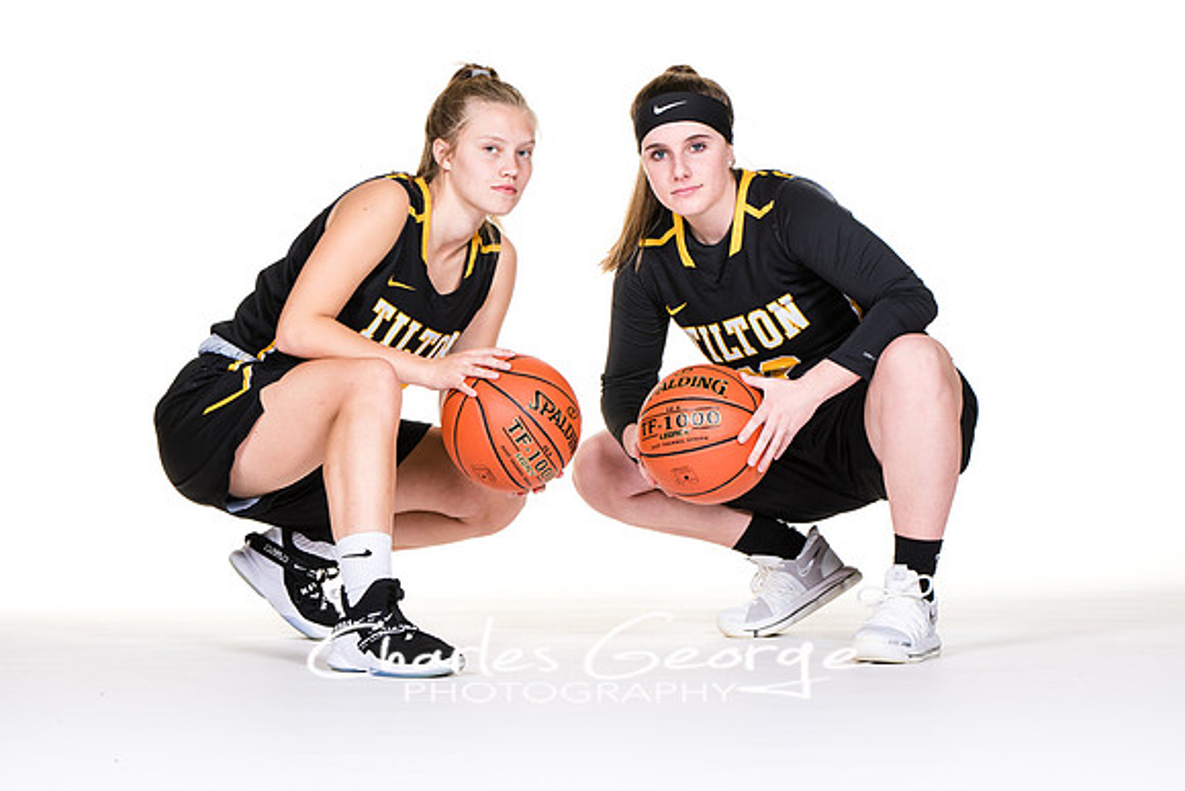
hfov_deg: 12.2
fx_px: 5534
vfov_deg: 8.2
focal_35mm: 168
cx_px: 581
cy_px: 388
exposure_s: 1/160
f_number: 6.3
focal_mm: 110
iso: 200
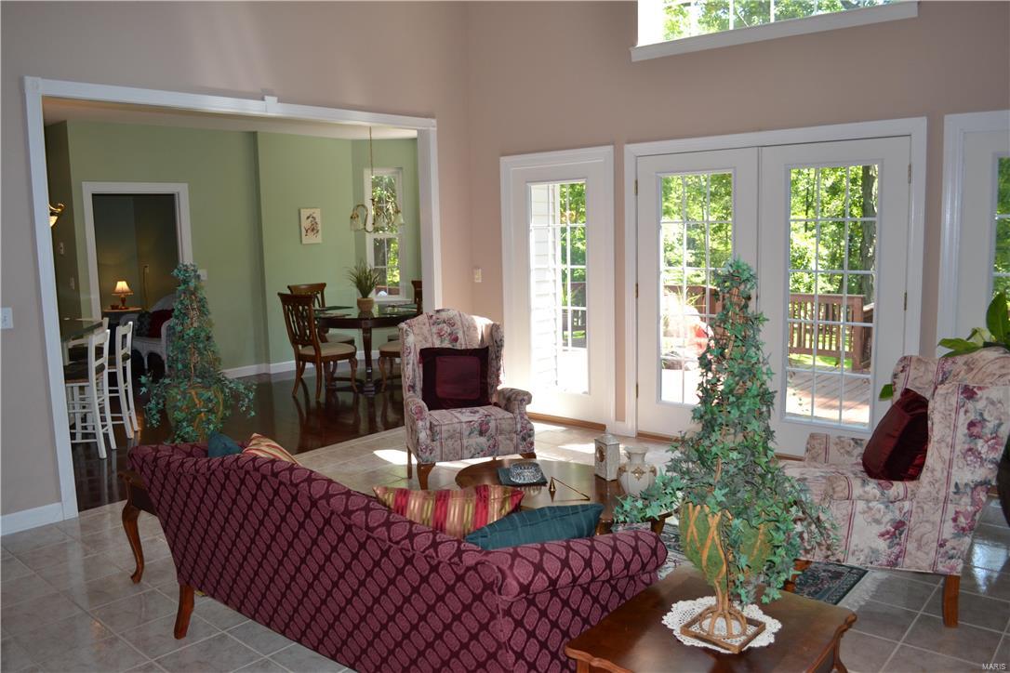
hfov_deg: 67.4
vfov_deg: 47.9
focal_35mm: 27
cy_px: 336
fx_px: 757
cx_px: 505
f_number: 3.5
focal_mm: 18
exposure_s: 1/200
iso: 400
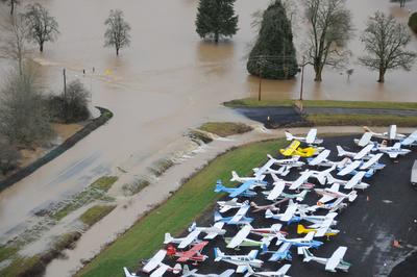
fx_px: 1424
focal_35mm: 123
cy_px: 138
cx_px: 208
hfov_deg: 16.7
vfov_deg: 11.1
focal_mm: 82
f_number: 5
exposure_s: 1/800
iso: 1100
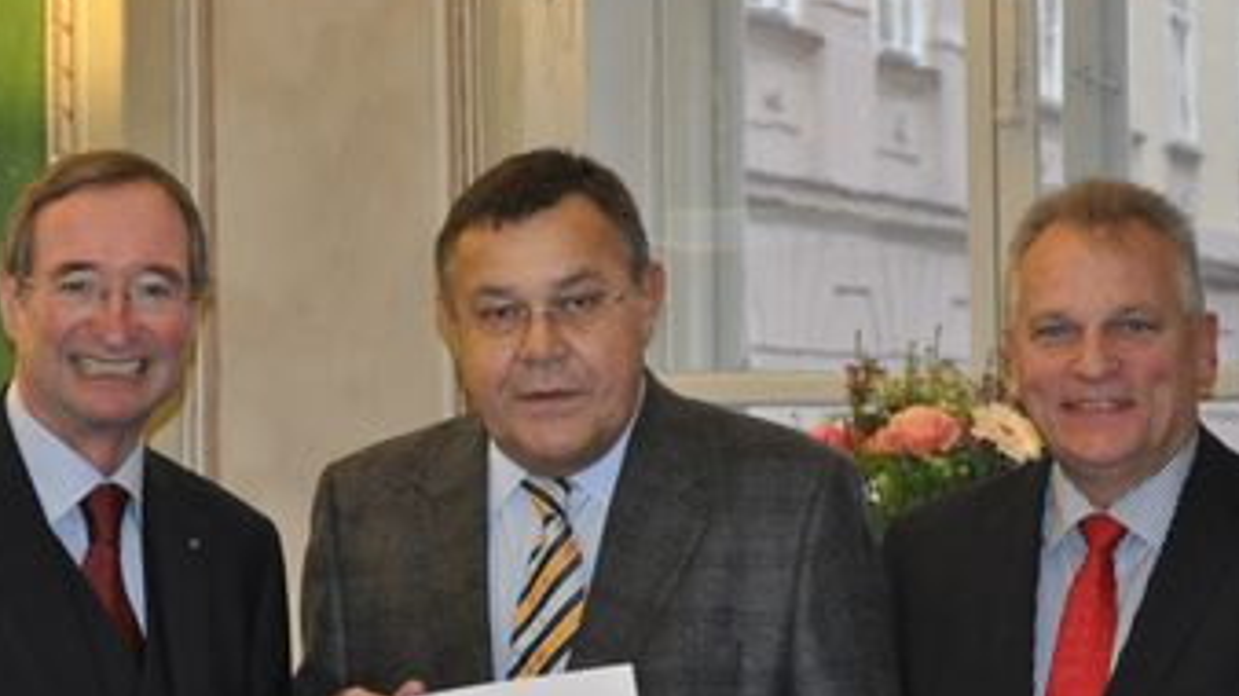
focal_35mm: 114
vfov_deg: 10.6
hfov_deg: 18.8
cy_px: 454
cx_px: 620
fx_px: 3745
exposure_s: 1/60
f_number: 5.3
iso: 800
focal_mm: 48
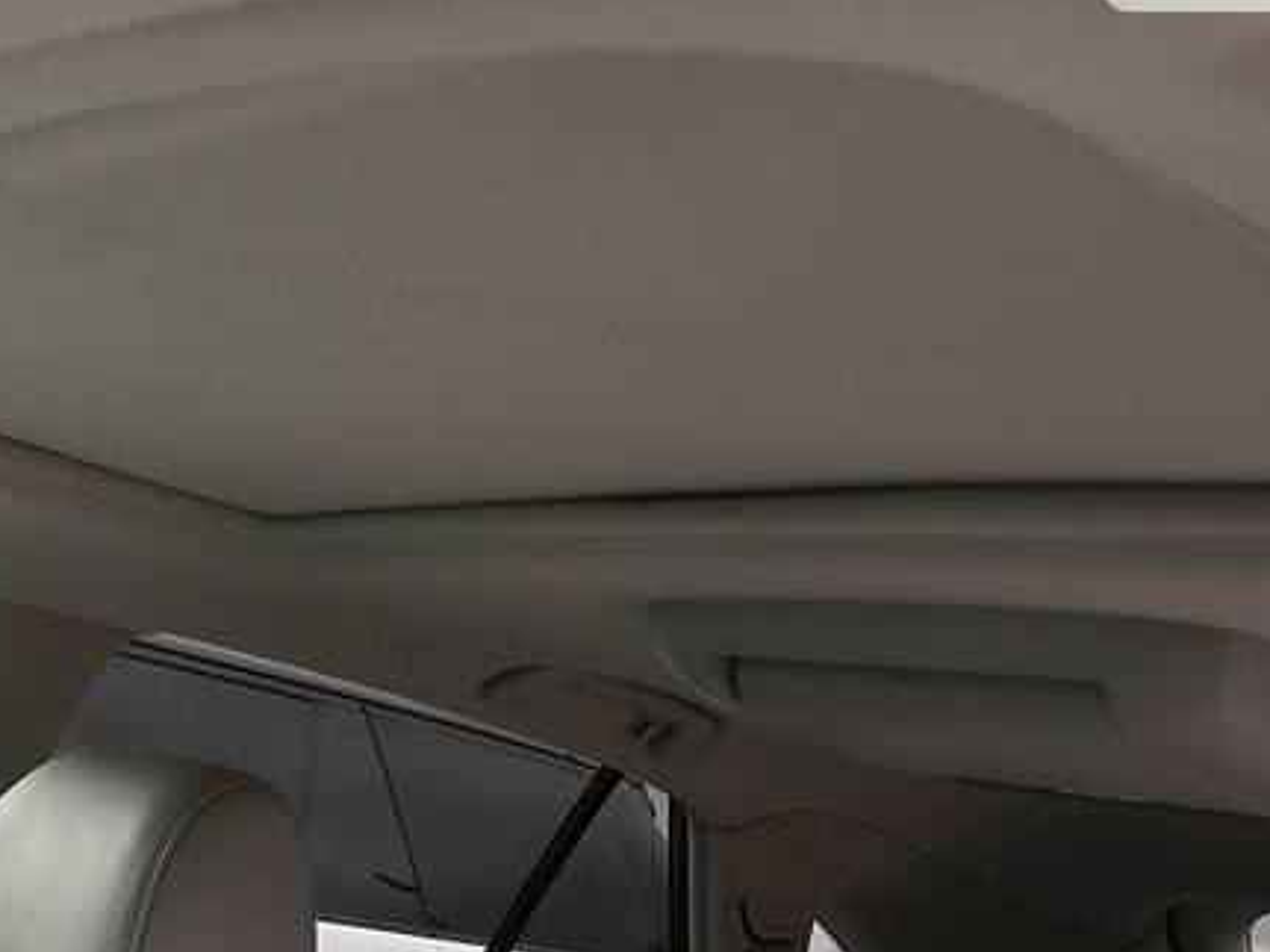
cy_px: 734
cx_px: 389
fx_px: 1907
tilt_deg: +5.4
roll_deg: -10.8
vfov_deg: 27.6
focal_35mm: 52
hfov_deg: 36.3
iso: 25
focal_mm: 4
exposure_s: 1/90
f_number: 1.8
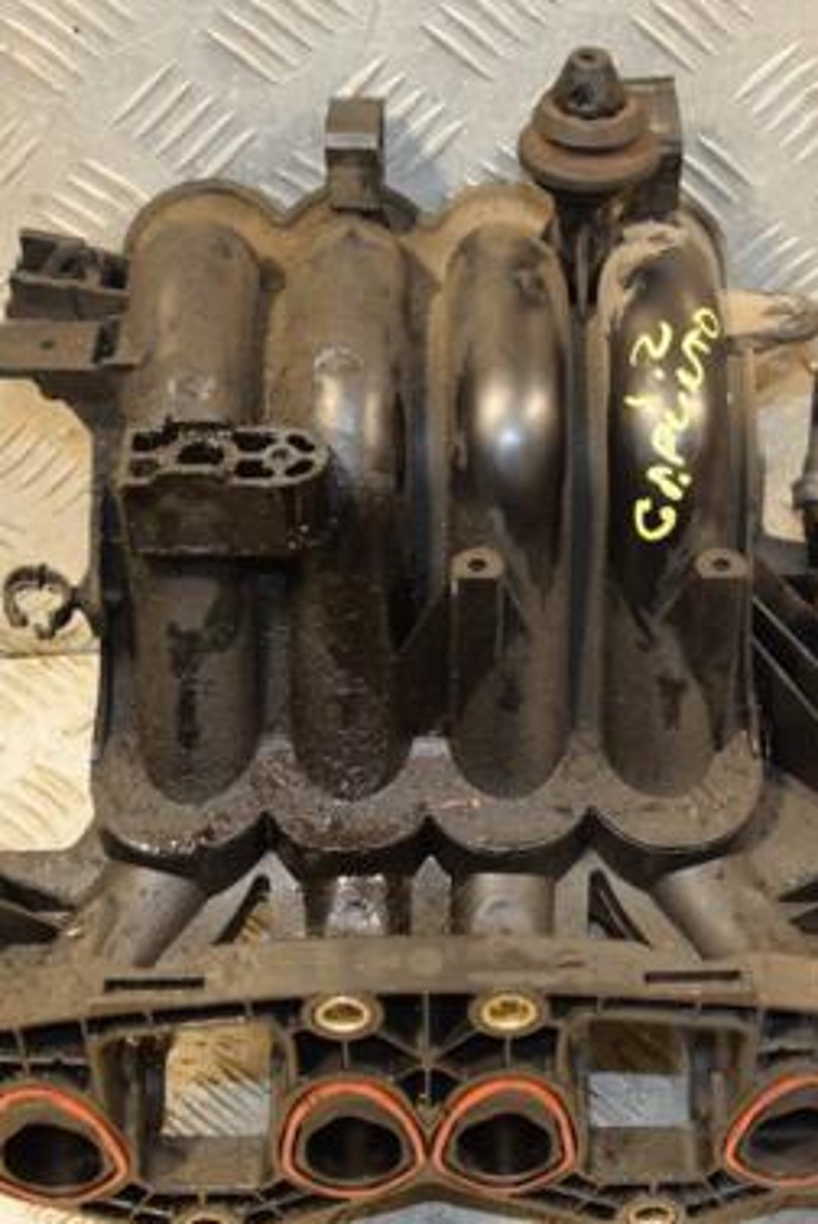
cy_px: 627
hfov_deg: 21.8
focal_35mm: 62
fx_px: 2109
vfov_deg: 32.4
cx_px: 610
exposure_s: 1/125
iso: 800
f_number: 5
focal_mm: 26
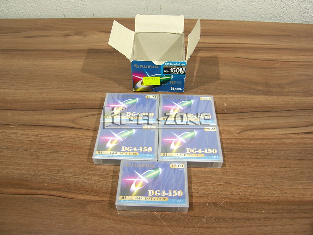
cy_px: 118
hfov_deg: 63.4
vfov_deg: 49.7
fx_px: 253
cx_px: 156
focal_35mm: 28
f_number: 2.2
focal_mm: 7.4
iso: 50
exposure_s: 1/30
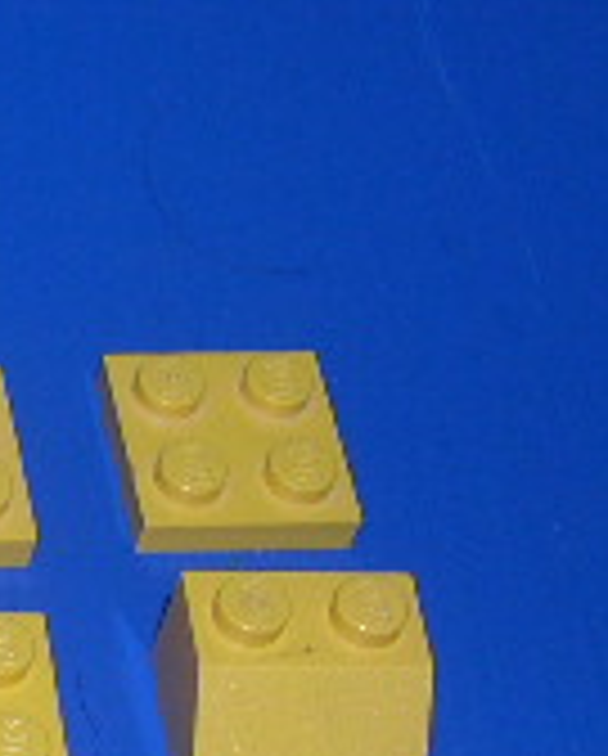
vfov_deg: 13.1
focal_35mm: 141
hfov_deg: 9.8
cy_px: 1040
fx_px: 3163
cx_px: -779
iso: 100
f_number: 7.6
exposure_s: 1/60
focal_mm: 8
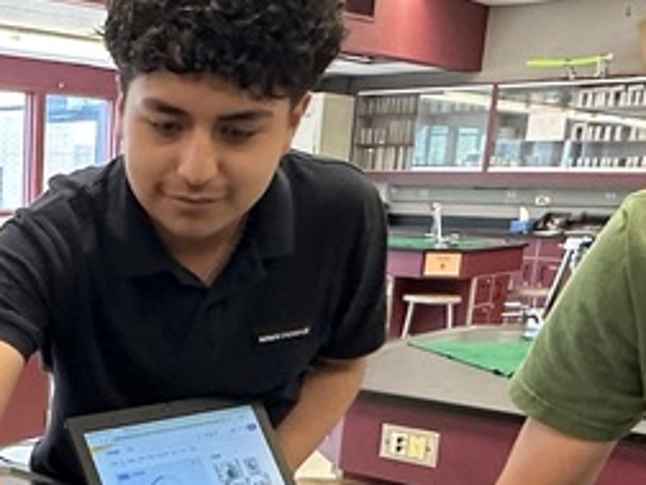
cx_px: -56
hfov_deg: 30.4
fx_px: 1064
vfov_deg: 24.8
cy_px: 452
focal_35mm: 57
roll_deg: -0.8
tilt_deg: -14.9
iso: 250
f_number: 2.2
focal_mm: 2.22
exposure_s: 1/120
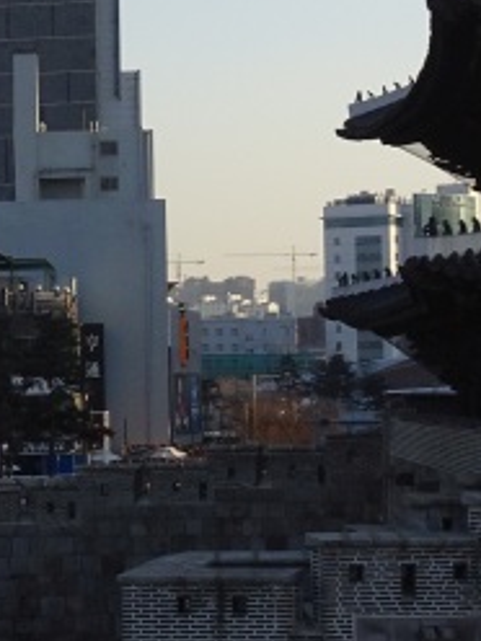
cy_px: 225
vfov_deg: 14.0
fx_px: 2612
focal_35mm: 141
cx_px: -26
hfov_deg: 10.4
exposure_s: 1/400
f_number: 4
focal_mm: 5.98
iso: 80
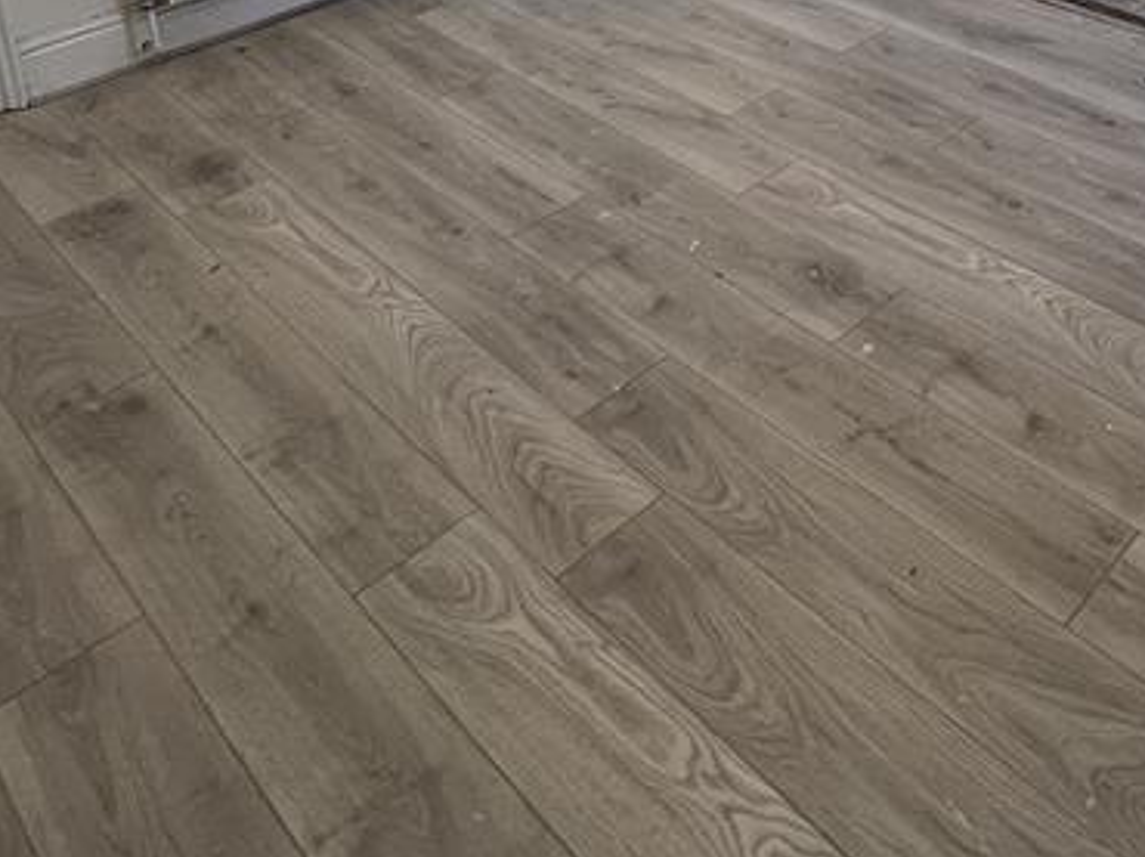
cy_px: -229
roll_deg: +0.5
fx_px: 1190
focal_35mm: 36
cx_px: 888
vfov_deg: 31.5
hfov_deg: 48.9
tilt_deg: -14.3
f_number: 1.8
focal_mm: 1.57
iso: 80
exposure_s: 1/100
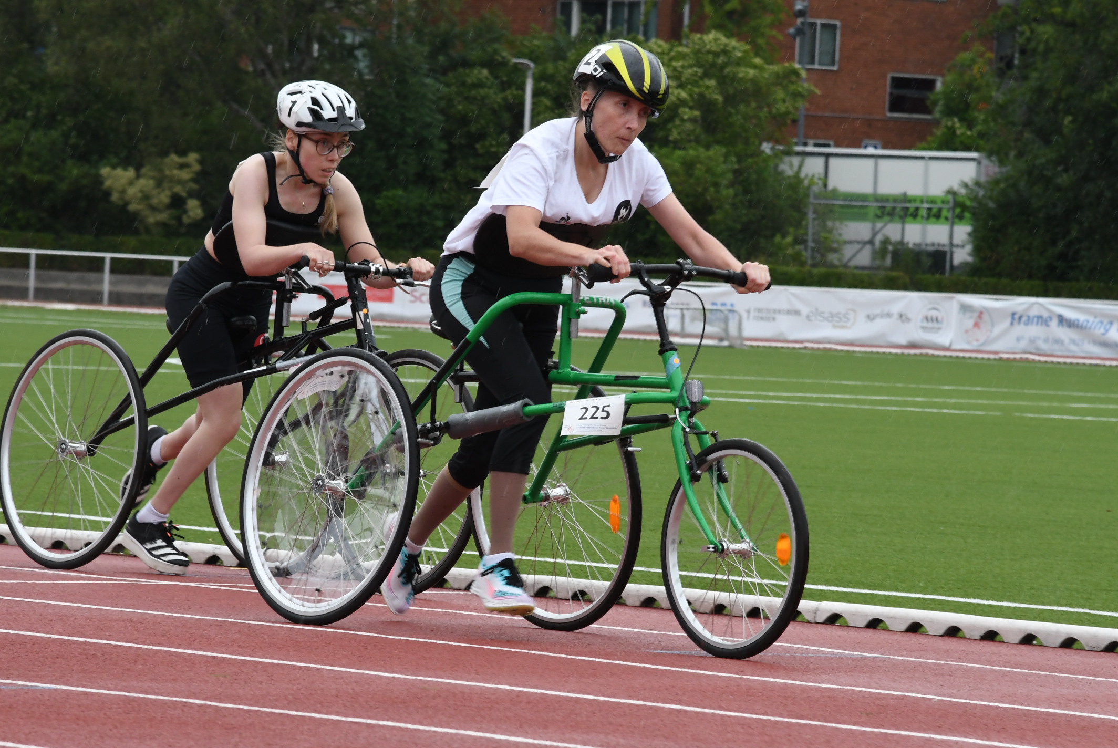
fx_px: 7461
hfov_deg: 8.6
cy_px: 374
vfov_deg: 5.7
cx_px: 559
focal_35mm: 240
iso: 640
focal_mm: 120
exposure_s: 1/250
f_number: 8
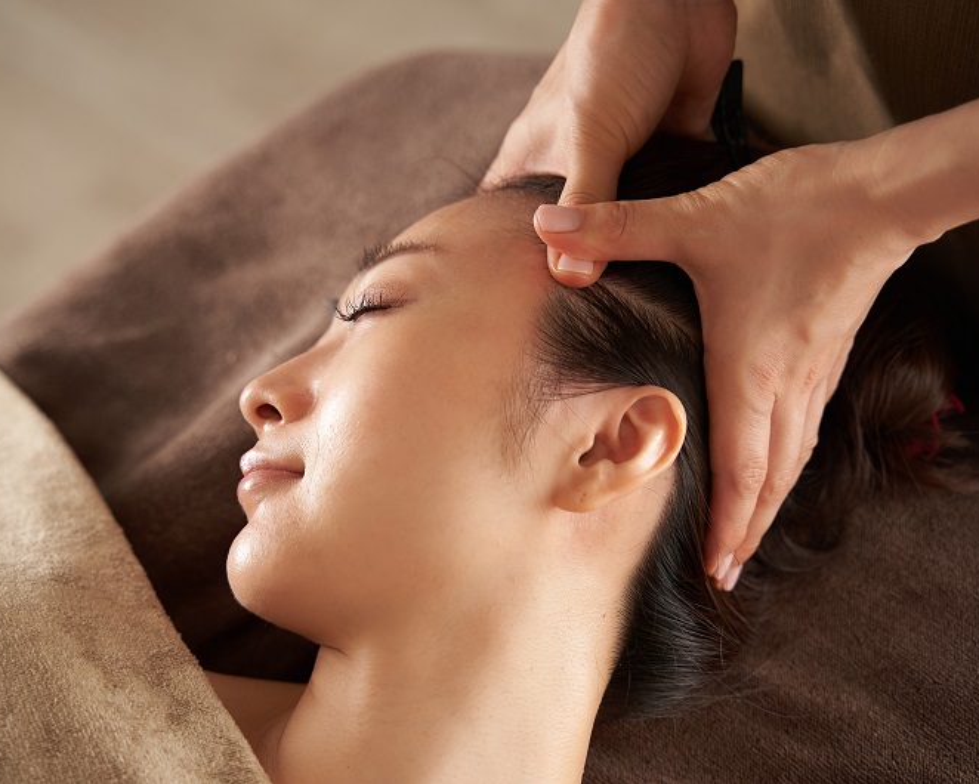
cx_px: 454
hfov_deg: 22.5
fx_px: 2464
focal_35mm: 85
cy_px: 391
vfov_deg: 18.1
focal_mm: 75
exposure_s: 1/100
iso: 800
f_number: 4
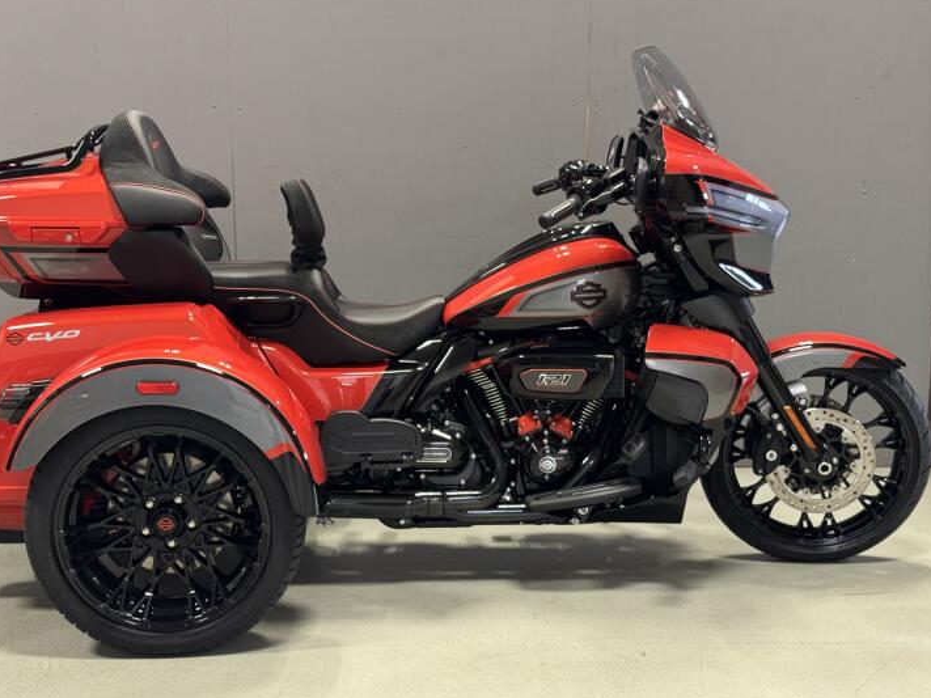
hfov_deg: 35.5
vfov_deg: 27.0
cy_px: 363
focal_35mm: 54
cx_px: 436
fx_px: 1452
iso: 200
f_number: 1.78
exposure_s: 1/40
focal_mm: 6.76
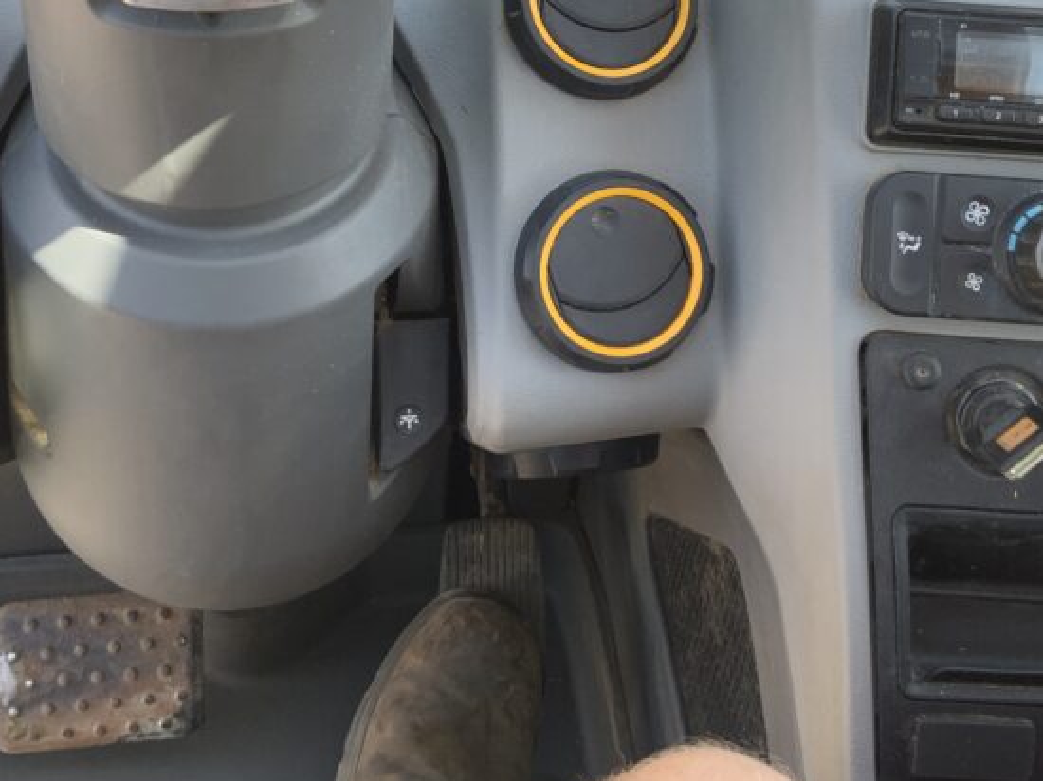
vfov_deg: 26.3
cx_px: 592
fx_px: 1626
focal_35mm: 54
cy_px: 106
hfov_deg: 35.5
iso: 20
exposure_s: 1/122
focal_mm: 3
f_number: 1.8
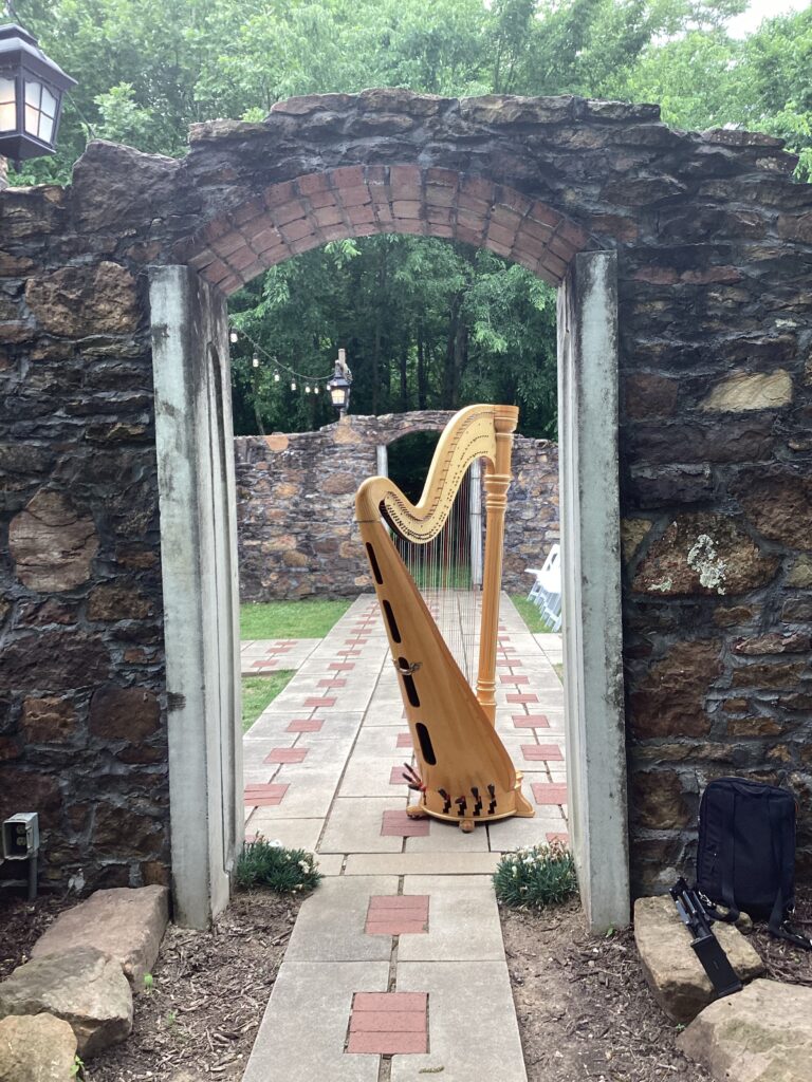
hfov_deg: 45.4
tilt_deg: -2.6
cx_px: 406
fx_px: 970
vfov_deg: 58.4
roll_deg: +0.8
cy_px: 541
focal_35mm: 31
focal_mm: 3.3
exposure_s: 1/215
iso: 25
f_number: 2.4
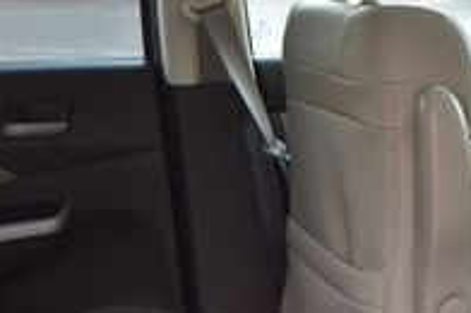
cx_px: 151
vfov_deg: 12.0
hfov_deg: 18.9
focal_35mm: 108
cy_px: 491
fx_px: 1411
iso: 400
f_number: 6.3
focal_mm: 22
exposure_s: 1/20
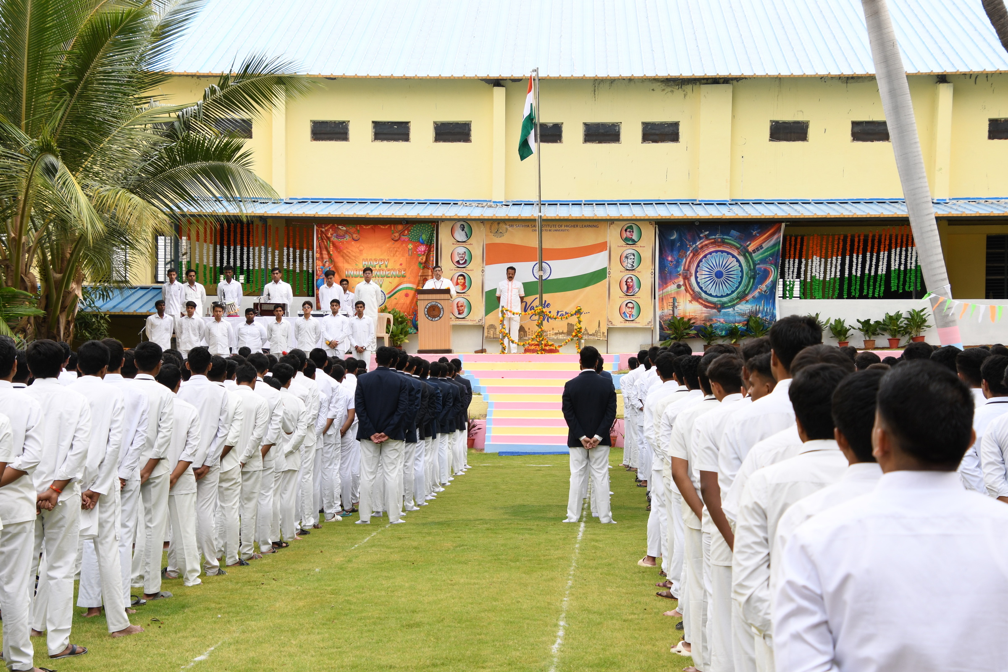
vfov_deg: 18.2
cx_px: 504
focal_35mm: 75
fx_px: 2100
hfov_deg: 27.0
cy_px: 336
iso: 320
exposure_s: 1/200
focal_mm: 50
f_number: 6.3
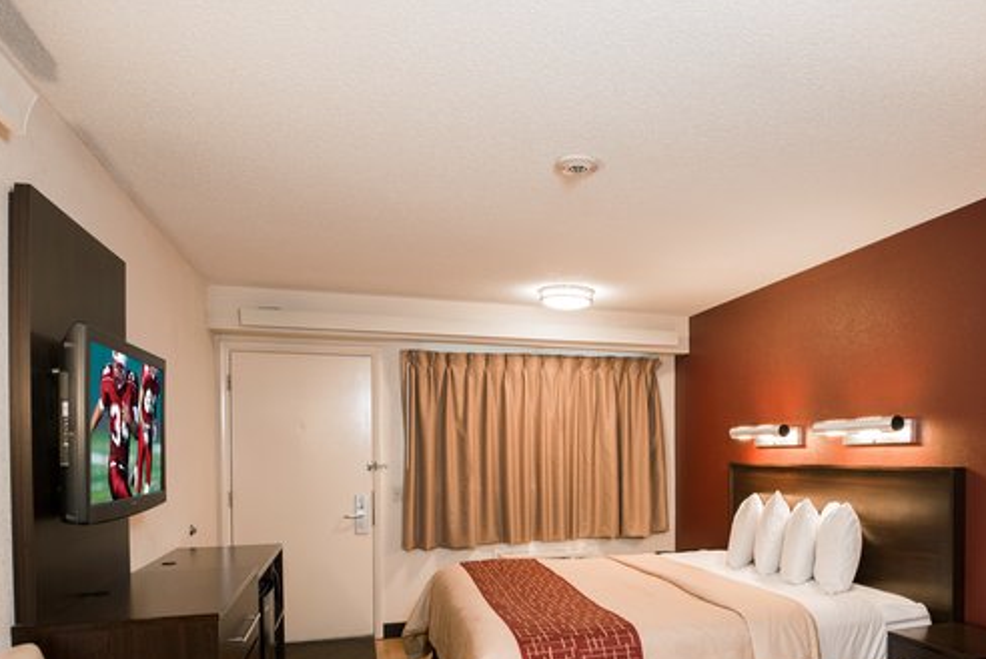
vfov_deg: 48.0
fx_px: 713
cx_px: 627
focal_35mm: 26
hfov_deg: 68.1
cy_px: 483
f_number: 8
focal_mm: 16
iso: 250
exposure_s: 1/3
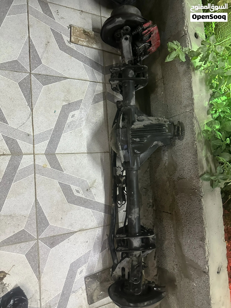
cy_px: 154
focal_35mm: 24
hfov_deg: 56.8
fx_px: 214
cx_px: 116
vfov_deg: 71.6
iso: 800
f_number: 1.78
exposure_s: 1/60
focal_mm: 6.86
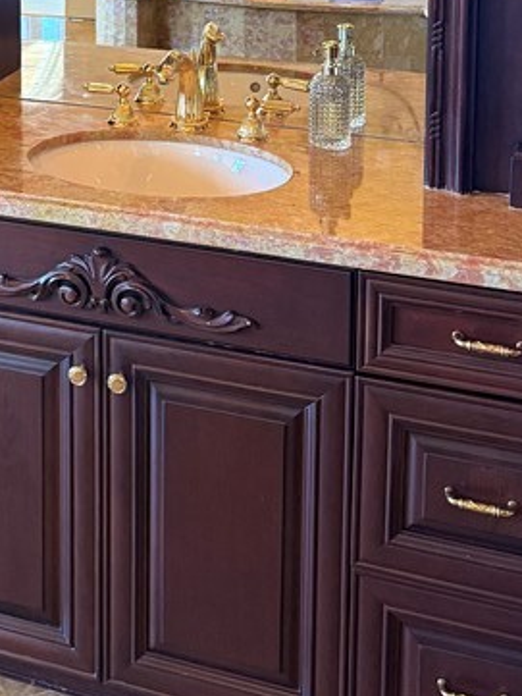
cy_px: -91
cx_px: -15
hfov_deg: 20.8
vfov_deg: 26.1
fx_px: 1366
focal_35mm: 68
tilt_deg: -7.1
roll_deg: +0.3
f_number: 1.78
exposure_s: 1/60
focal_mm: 6.76
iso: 500
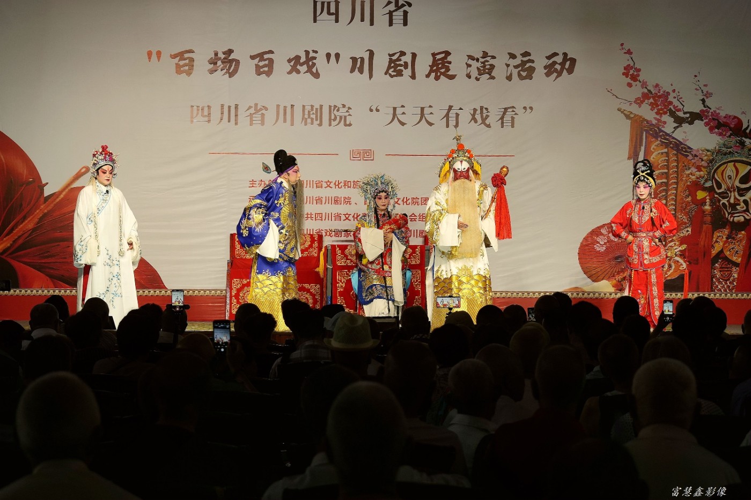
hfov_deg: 40.3
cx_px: 376
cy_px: 250
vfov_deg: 27.5
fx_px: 1022
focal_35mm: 49
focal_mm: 49
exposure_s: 1/50
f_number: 4
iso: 125
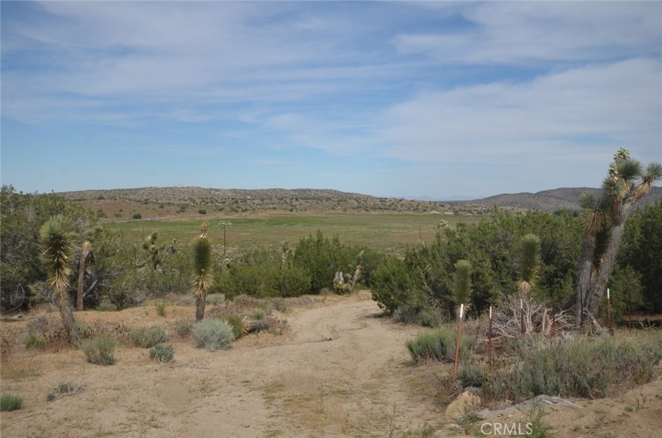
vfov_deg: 36.7
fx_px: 661
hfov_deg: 53.2
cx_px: 331
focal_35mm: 36
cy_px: 219
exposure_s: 1/250
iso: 140
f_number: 8
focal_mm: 24
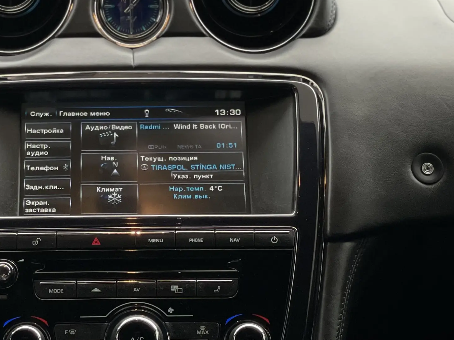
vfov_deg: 11.9
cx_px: 145
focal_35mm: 125
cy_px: 200
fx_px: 1639
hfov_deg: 15.7
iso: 250
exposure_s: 1/122
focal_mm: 6
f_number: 2
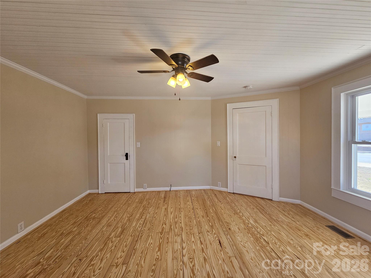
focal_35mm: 13
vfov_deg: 89.9
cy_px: 139
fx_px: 139
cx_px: 186
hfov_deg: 106.2
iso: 100
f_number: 2.2
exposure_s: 1/77.4
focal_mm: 2.2
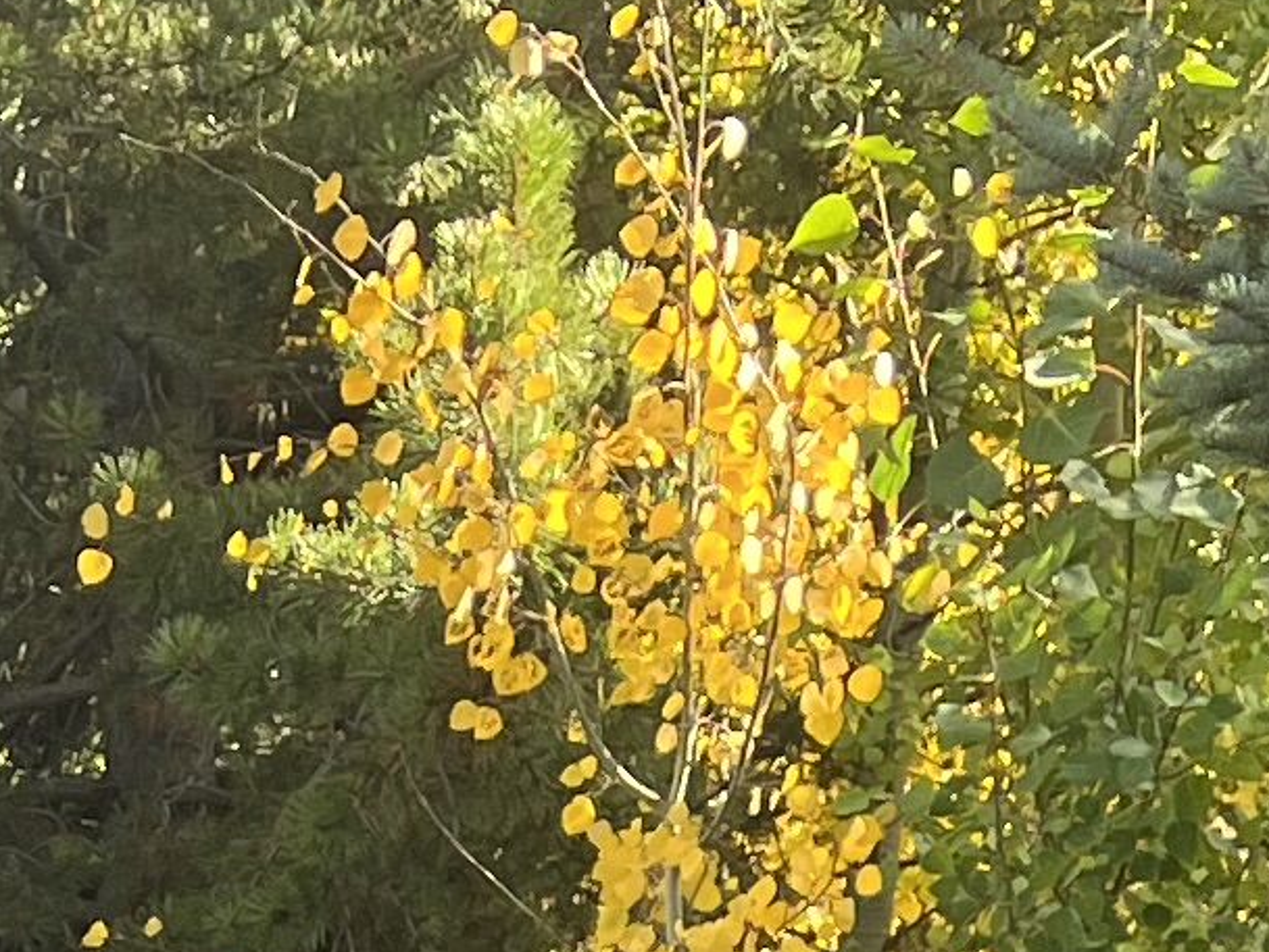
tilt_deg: -11.5
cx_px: -819
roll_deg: -1.7
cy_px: 2723
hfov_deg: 10.9
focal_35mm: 172
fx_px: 6307
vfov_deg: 7.7
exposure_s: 1/331
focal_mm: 5.7
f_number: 1.5
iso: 50
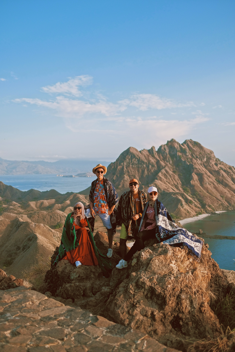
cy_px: 176
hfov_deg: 37.9
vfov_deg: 54.4
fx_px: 343
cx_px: 118
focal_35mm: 35
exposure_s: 1/10000
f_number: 1.6
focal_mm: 23
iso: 640
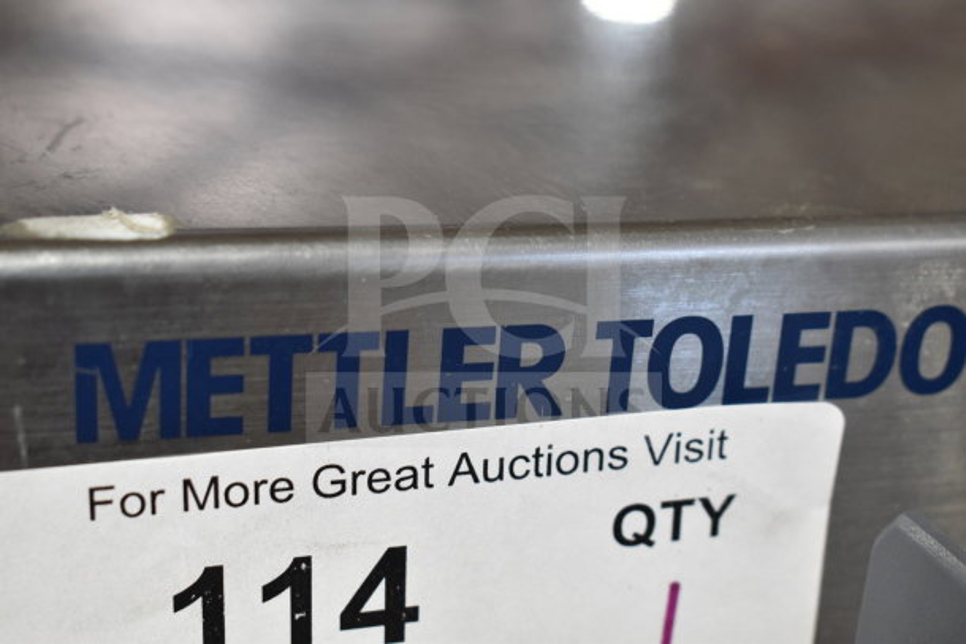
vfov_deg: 20.2
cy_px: 322
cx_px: 483
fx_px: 1812
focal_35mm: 68
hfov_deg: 29.9
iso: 1250
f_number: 5
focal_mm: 45
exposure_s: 1/80
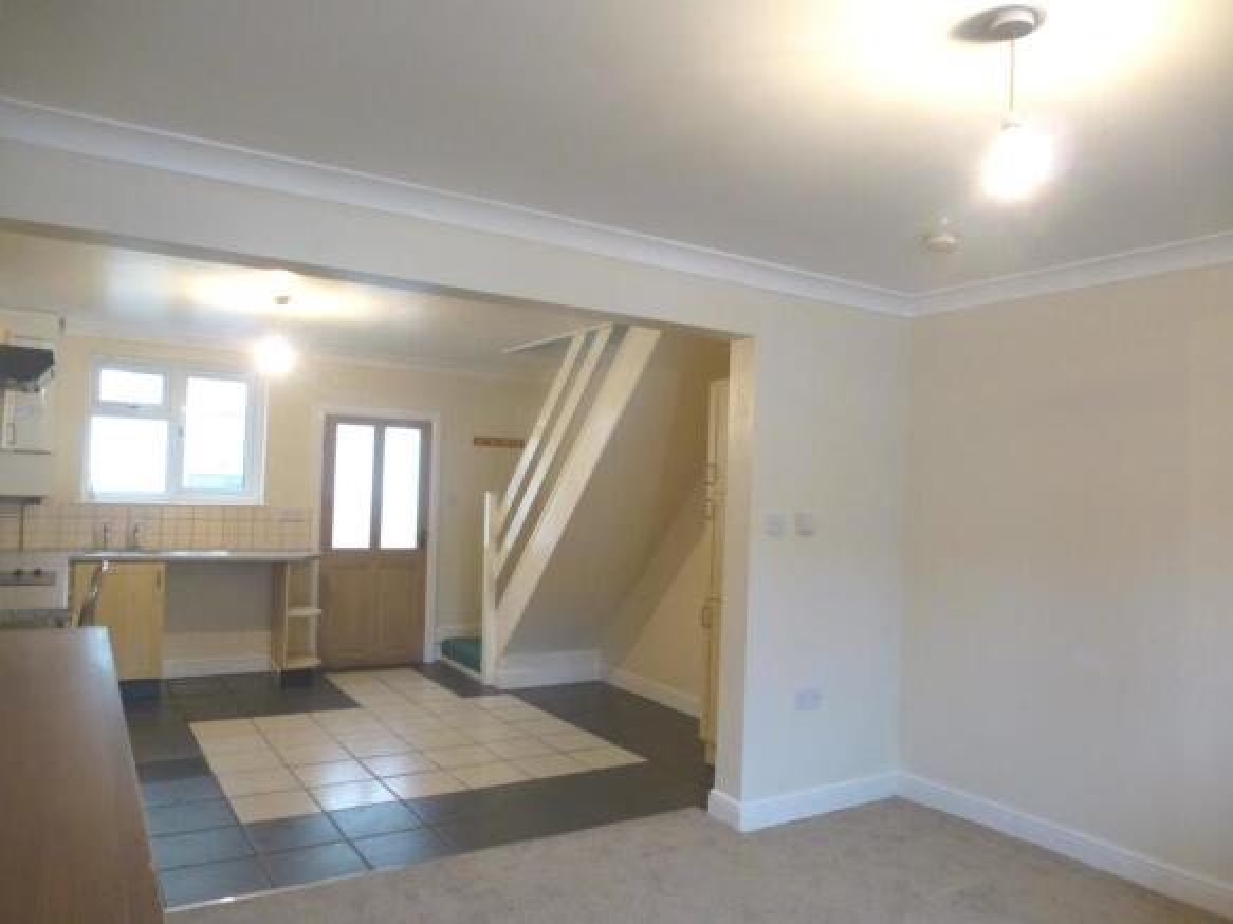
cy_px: 462
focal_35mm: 24
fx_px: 855
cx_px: 616
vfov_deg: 56.8
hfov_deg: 71.6
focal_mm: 4.3
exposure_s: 1/40
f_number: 3.3
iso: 400
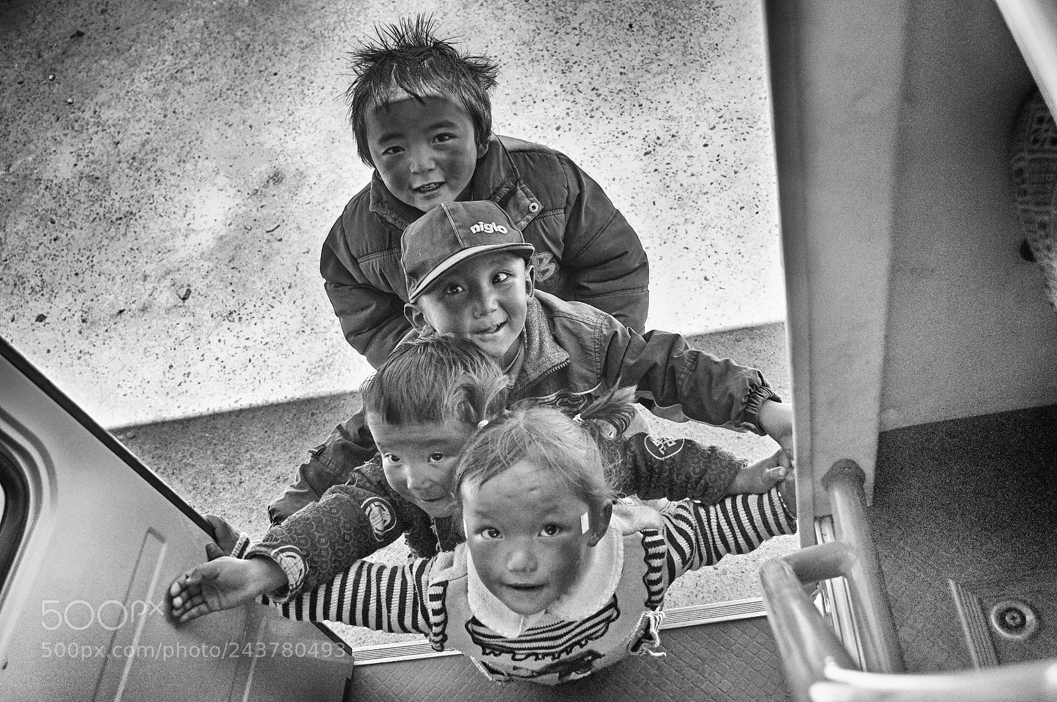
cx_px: 528
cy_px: 351
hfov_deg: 53.2
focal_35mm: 36
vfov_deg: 36.8
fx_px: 1056
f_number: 3.8
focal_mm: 24
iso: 640
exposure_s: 1/2000
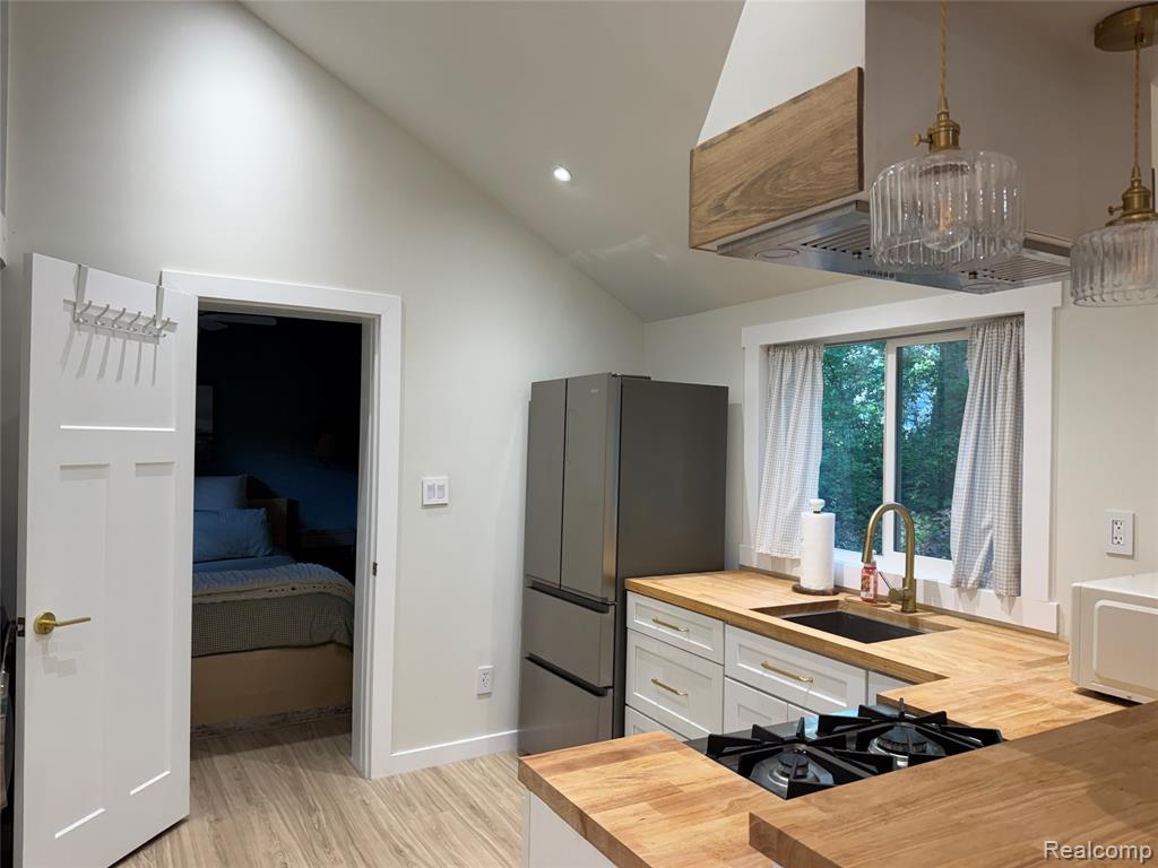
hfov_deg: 71.6
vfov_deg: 56.8
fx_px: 803
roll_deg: -0.9
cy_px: 434
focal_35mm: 24
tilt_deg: -0.5
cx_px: 579
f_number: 1.78
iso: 160
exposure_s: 1/120
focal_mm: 6.76
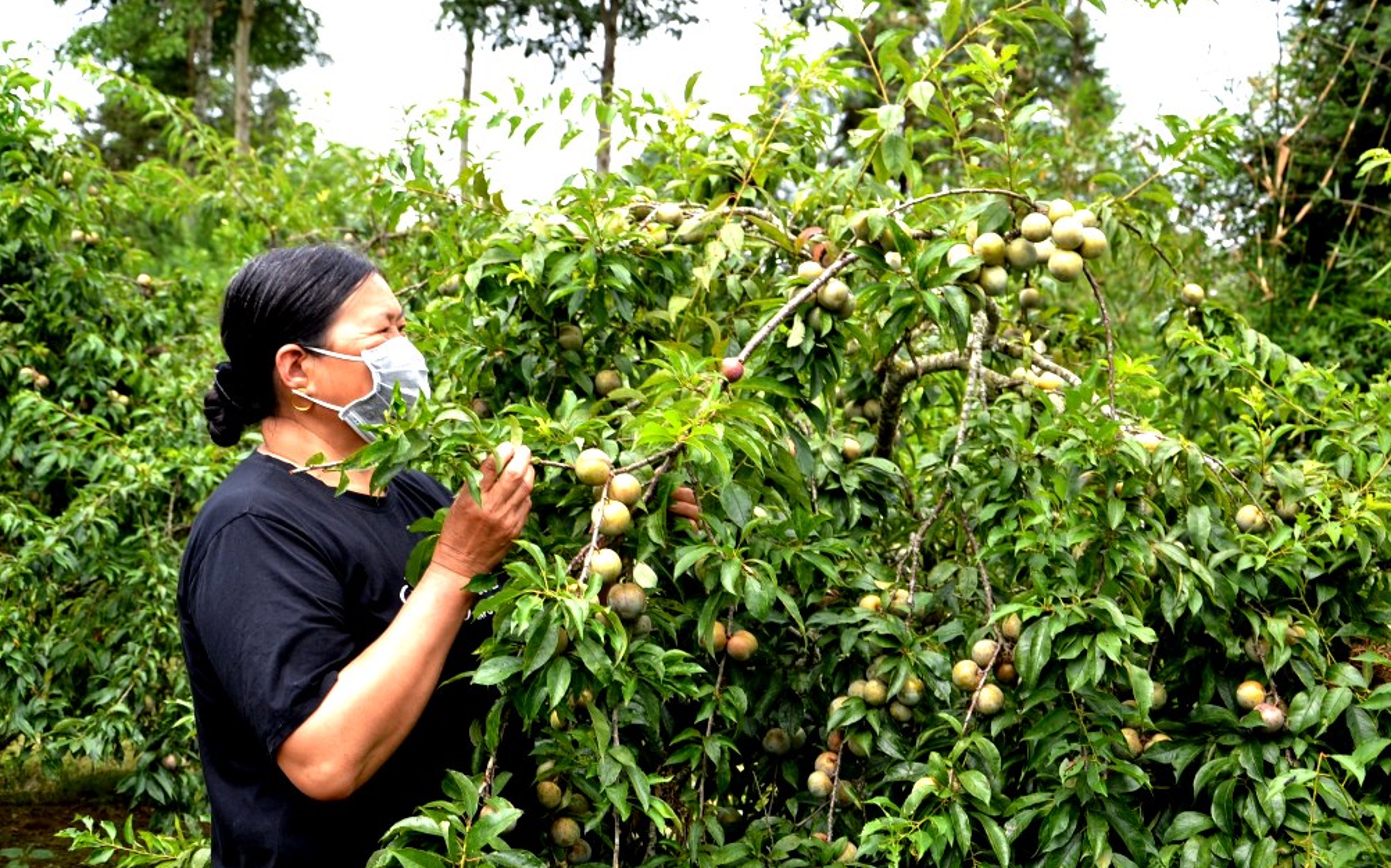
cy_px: 403
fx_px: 1895
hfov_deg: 40.3
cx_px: 689
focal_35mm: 50
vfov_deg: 25.8
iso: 200
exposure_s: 1/200
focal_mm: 32
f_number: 7.1
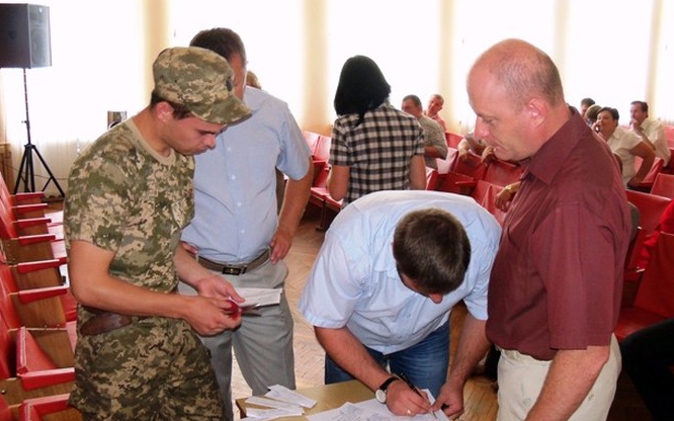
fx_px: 716
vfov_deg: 32.7
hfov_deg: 50.4
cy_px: 252
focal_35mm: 39
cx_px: 335
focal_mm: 6.2
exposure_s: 1/30
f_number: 3.5
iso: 200
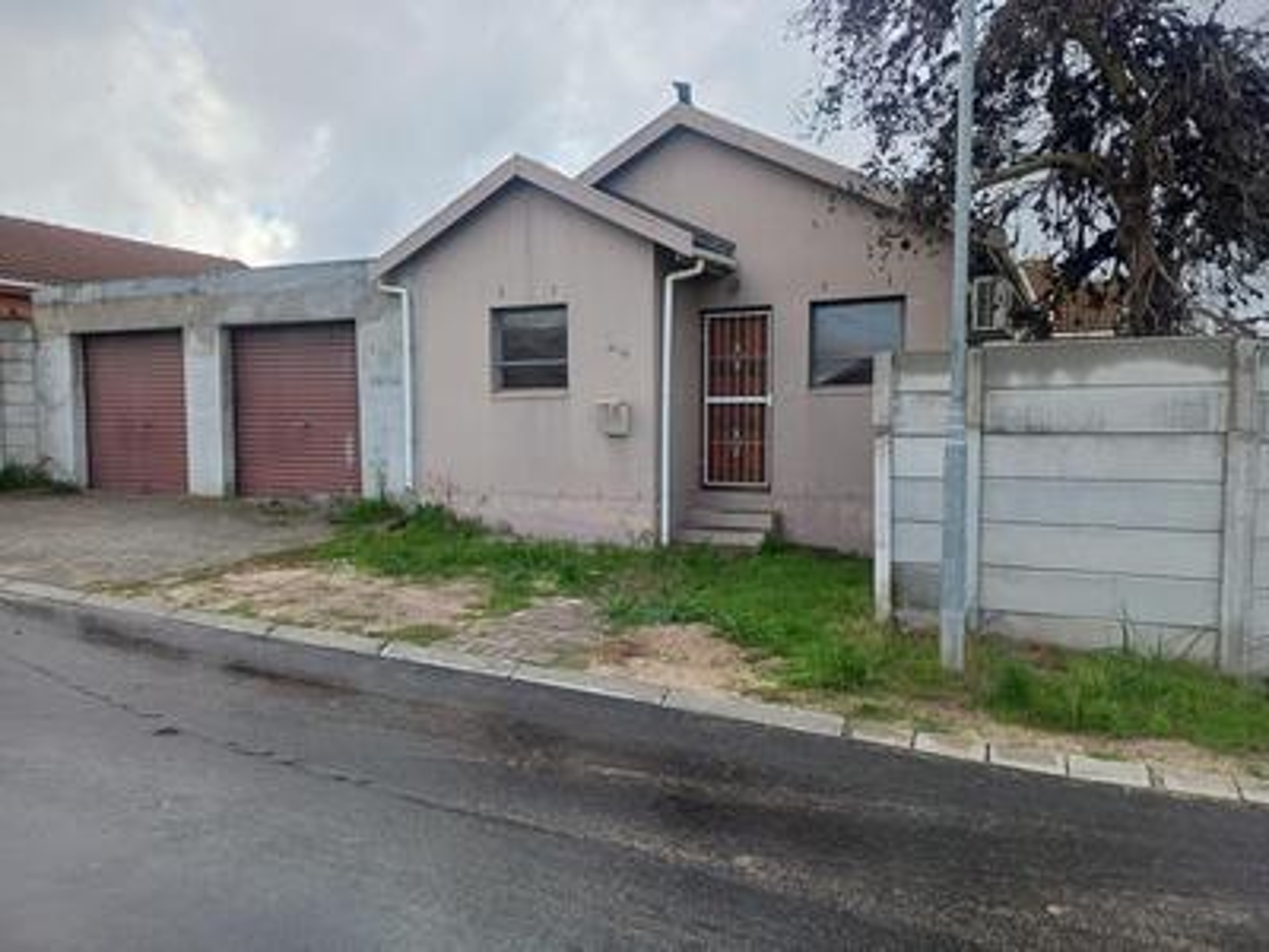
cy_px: 476
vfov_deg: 54.9
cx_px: 634
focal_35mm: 25
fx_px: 916
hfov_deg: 69.4
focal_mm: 4.65
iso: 50
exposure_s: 1/443
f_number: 1.8
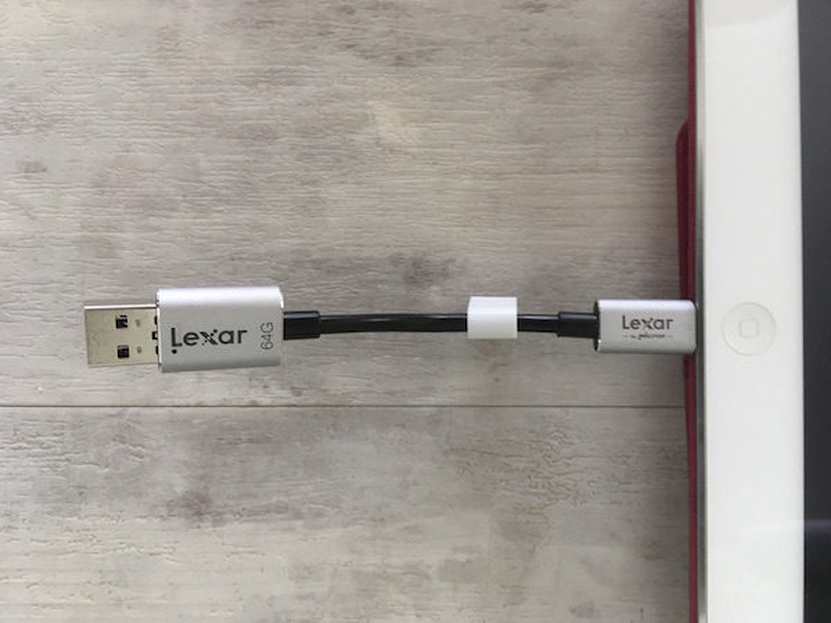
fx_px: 696
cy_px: 312
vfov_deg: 48.2
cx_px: 416
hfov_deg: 61.7
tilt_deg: -89.2
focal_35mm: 29
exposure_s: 1/33
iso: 100
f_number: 2.2
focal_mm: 4.15
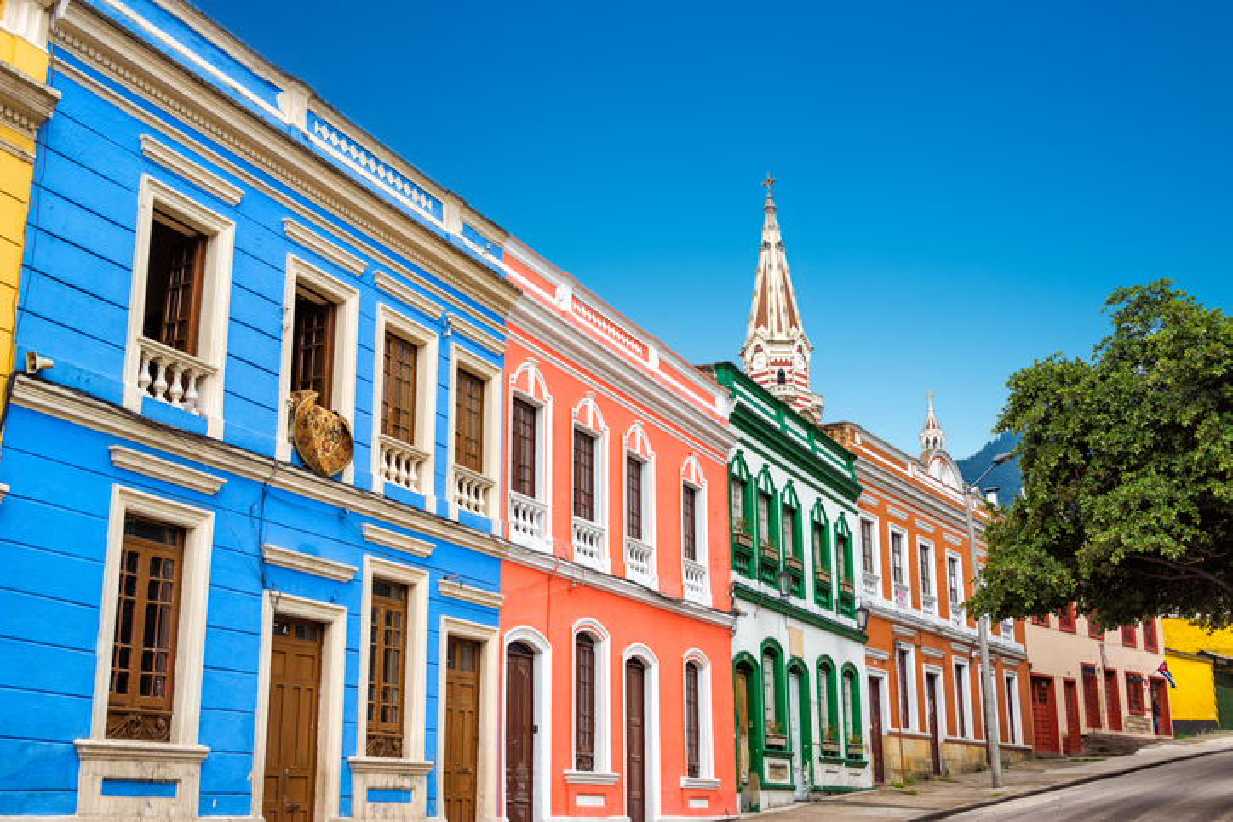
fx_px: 1370
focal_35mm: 40
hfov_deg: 48.4
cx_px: 616
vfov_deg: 33.4
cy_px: 411
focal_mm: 40
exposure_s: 1/320
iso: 200
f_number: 8
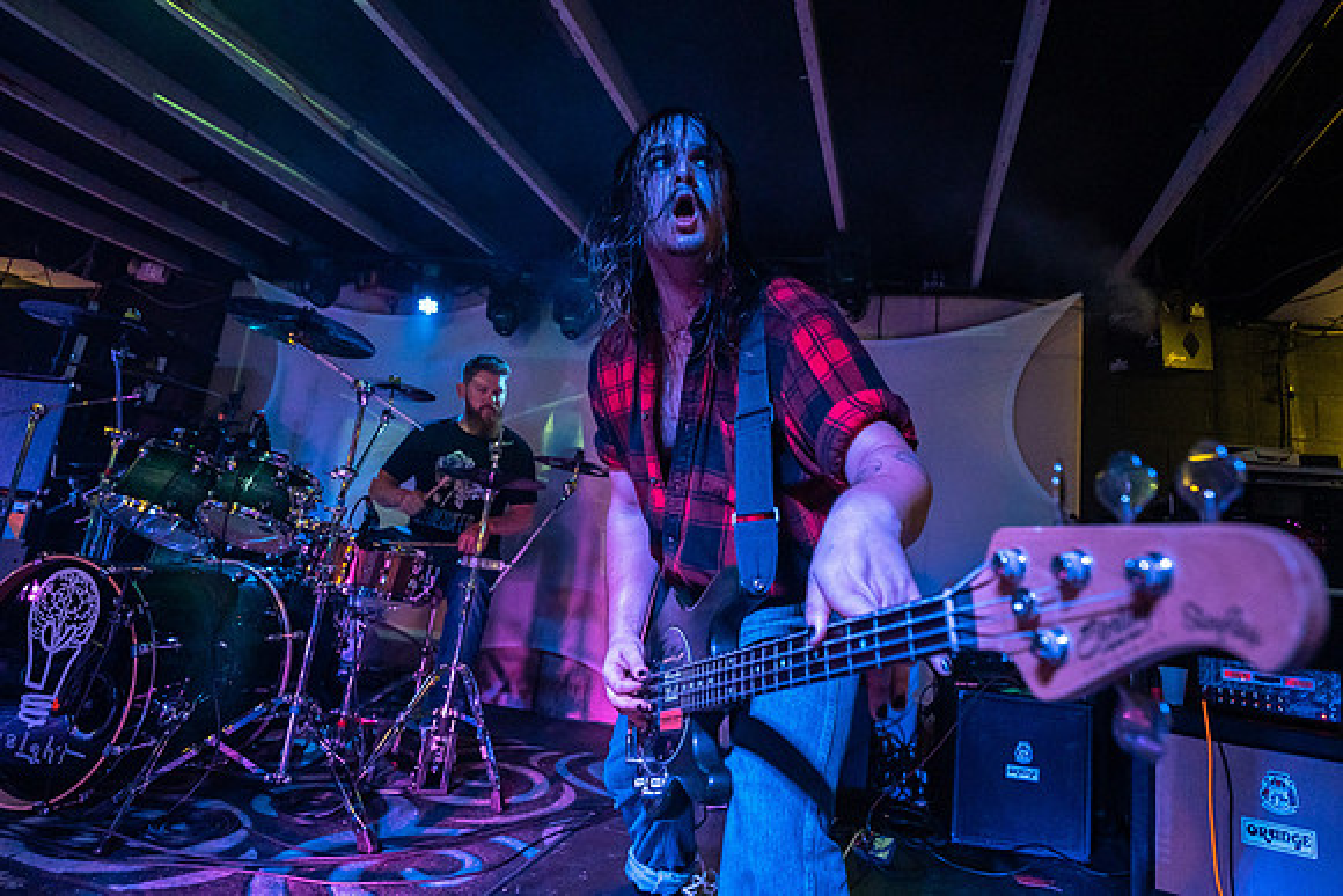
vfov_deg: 64.5
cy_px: 397
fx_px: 707
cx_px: 758
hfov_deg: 86.6
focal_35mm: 19
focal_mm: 14
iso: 3200
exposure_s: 1/250
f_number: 2.8
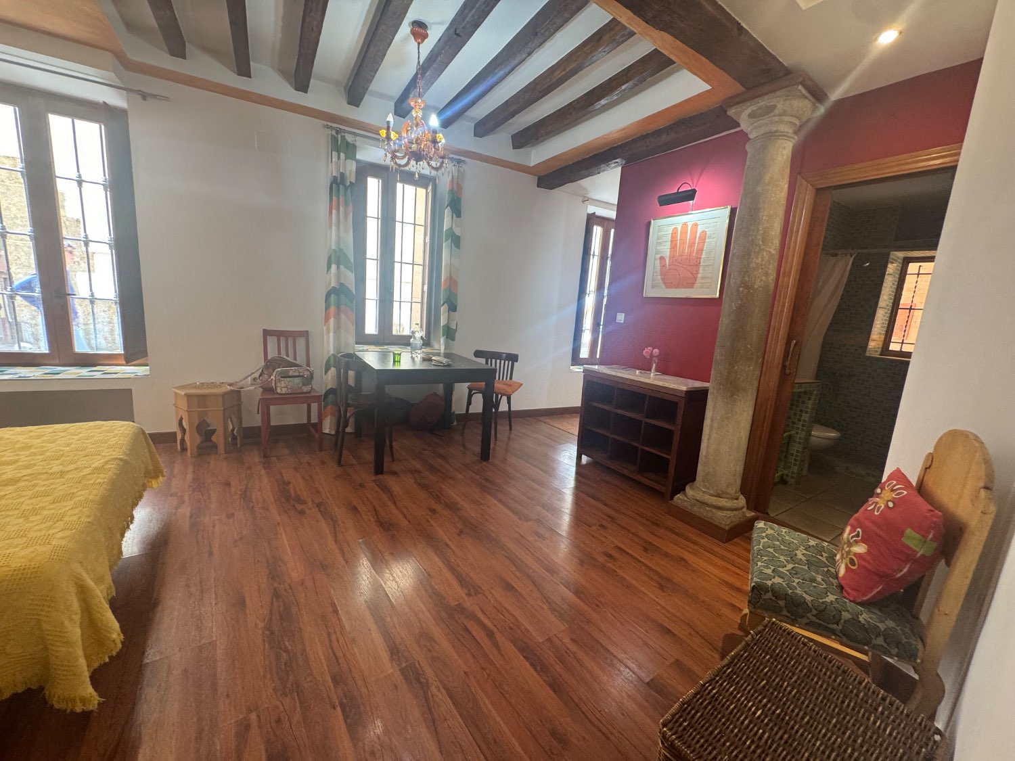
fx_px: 411
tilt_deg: -8.8
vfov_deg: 85.7
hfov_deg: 102.1
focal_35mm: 14
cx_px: 508
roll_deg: -2.7
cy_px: 380
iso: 160
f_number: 2.2
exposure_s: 1/50
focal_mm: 2.22
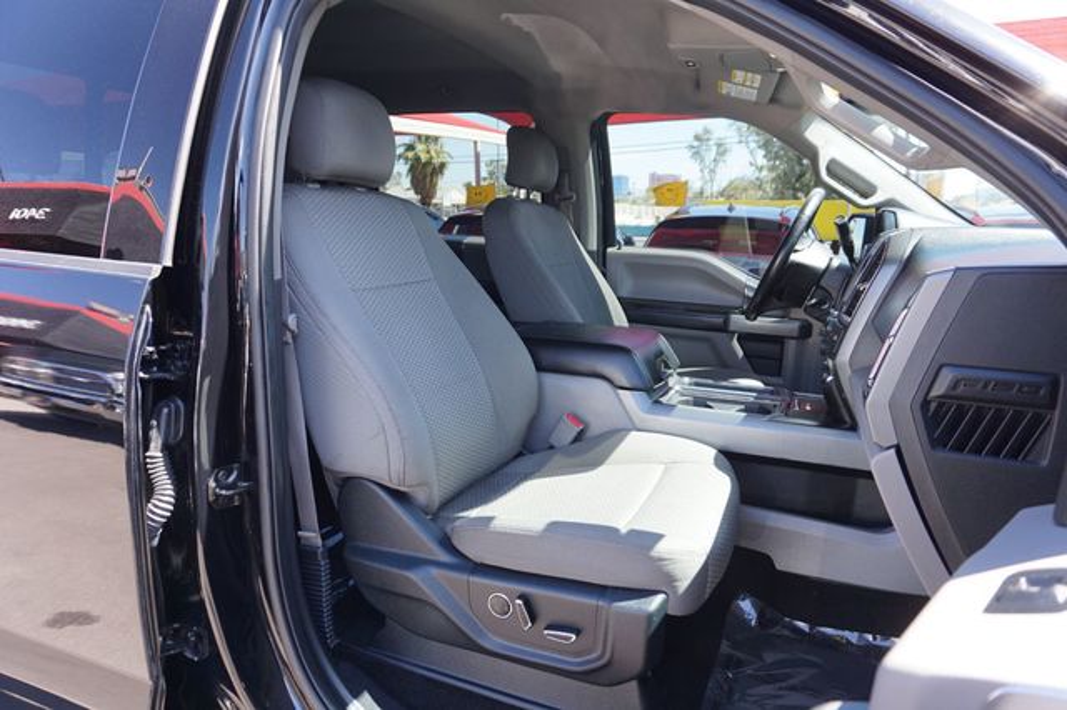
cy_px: 355
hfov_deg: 73.8
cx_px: 534
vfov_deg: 53.1
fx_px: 711
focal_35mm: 24
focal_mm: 16
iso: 100
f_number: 4
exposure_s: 1/60
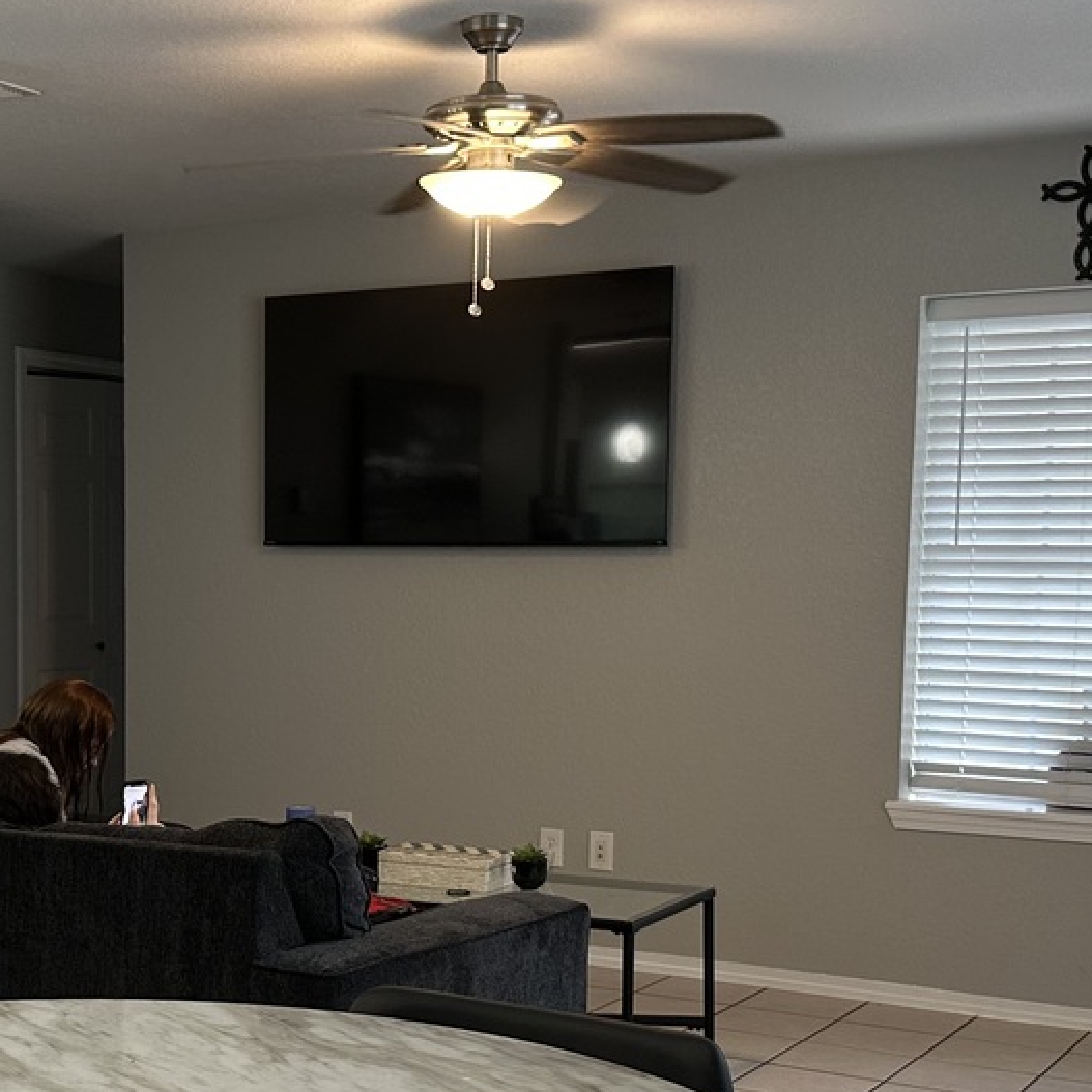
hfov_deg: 29.0
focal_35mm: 58
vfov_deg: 29.3
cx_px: 245
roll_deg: -0.3
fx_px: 2070
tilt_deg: -5.5
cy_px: 744
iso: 200
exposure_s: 1/60
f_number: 1.78
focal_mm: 6.86
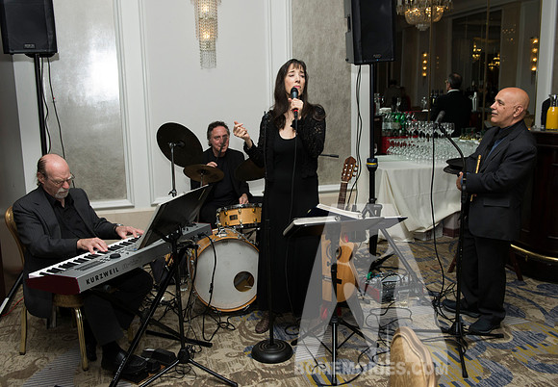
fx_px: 545
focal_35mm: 35
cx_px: 284
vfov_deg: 39.1
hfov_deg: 54.2
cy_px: 183
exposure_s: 1/200
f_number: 4.5
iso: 1000
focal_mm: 32
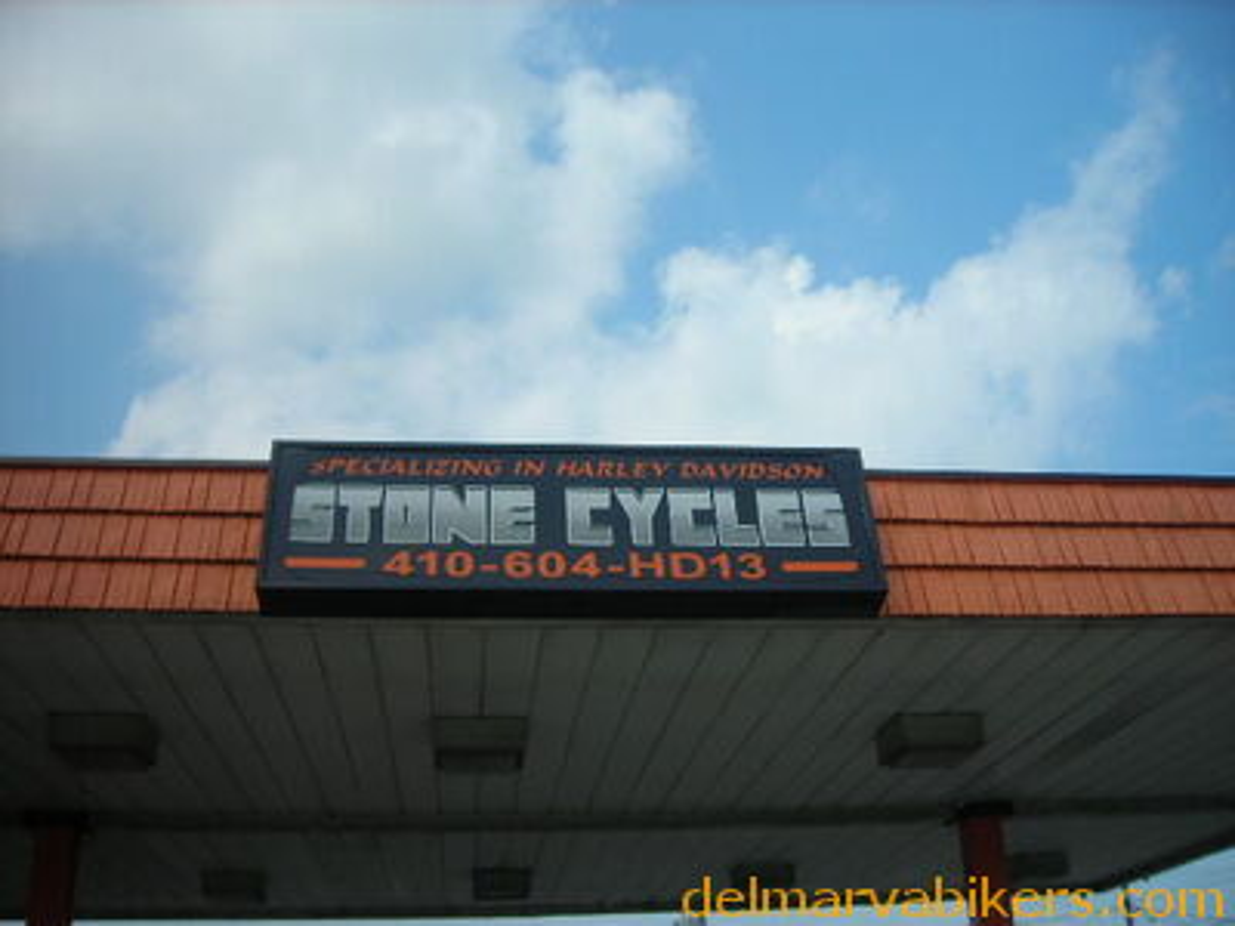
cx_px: 618
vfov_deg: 37.7
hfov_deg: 49.0
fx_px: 1356
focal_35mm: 38
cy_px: 463
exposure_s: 1/220
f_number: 6.4
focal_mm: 6.3
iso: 50
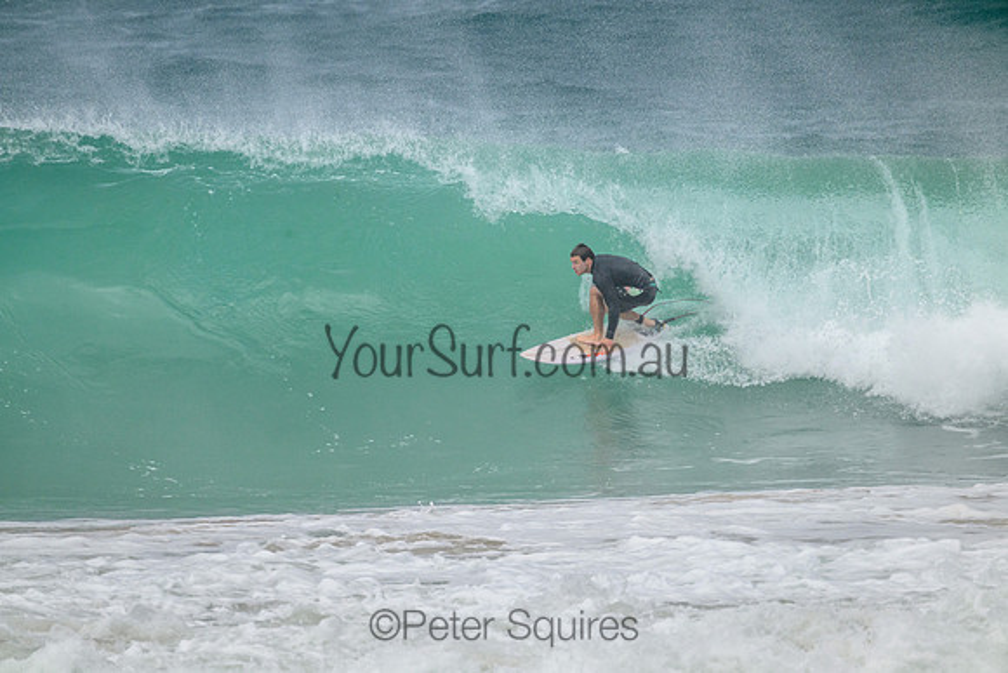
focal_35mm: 800
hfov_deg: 2.6
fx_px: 22404
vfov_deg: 1.7
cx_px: 504
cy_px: 336
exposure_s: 1/2000
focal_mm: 800
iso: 1250
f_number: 11
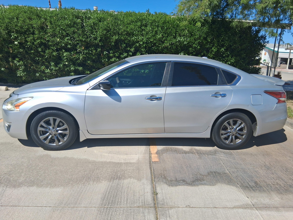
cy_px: 110
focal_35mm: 26
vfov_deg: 53.1
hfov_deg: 67.3
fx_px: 220
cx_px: 146
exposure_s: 1/987
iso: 25
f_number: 1.8
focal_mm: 3.98
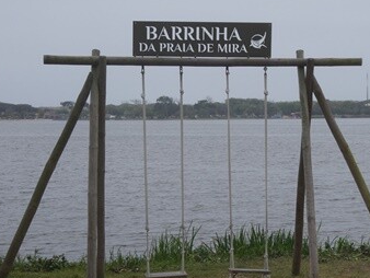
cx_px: 176
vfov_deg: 14.1
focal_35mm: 105
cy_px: 172
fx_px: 1123
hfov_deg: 18.7
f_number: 4.6
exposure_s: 1/400
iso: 80
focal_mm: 13.2
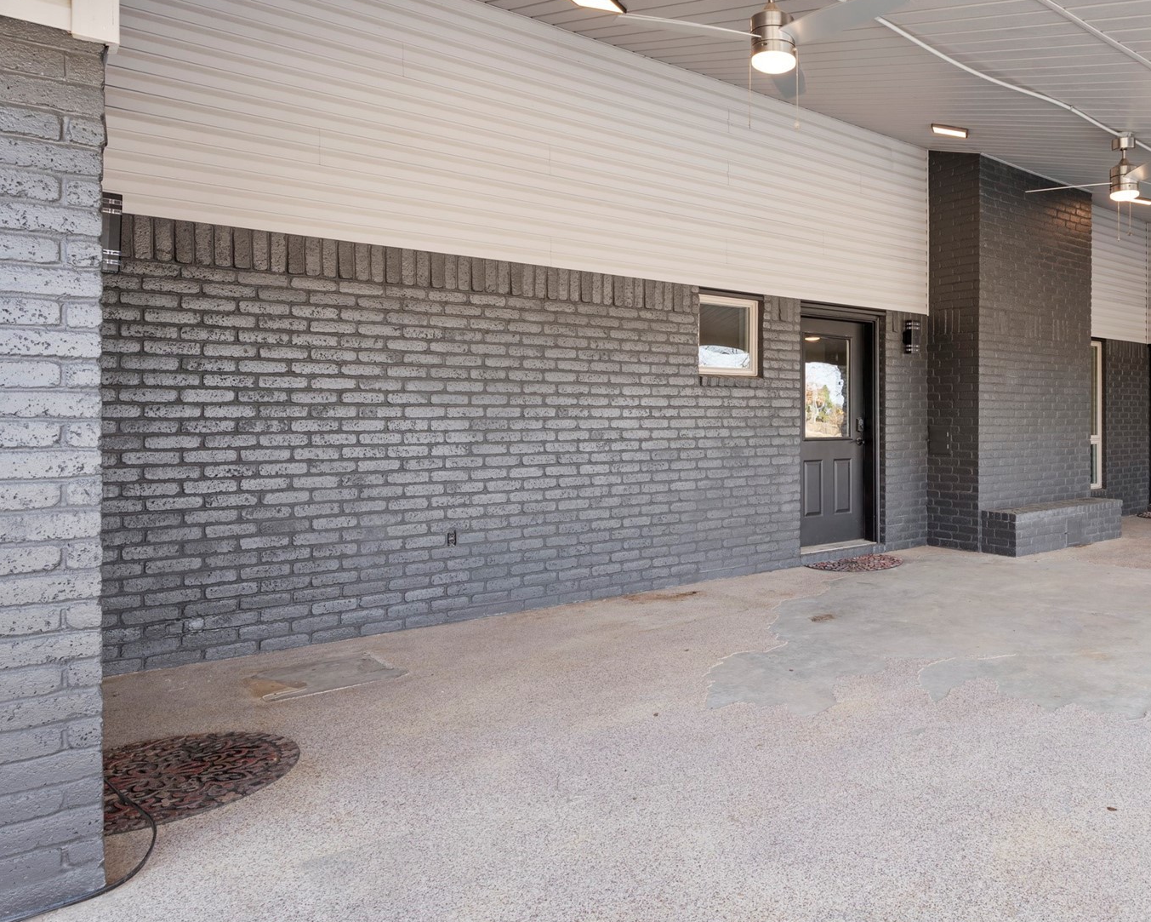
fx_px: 851
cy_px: 418
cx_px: 852
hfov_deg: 64.4
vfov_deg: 56.7
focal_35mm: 25
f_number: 8
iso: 125
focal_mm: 17.7
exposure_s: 1/13
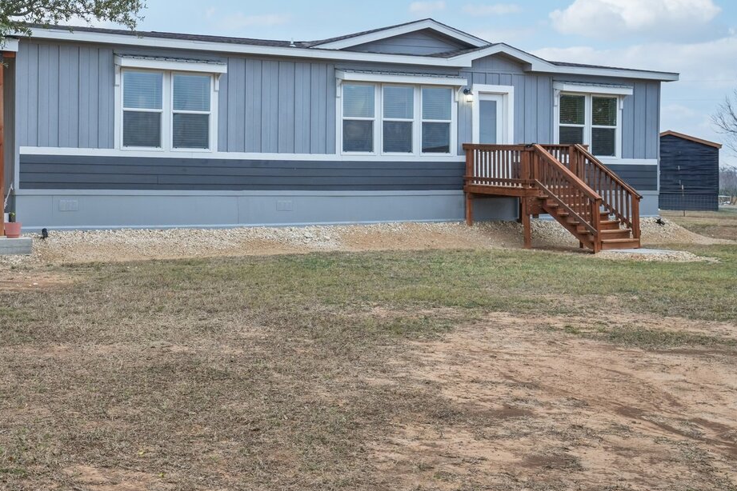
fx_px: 1044
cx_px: 120
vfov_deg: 26.4
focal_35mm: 51
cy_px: 188
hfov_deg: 37.1
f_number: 8
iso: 200
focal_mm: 29
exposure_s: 1/20
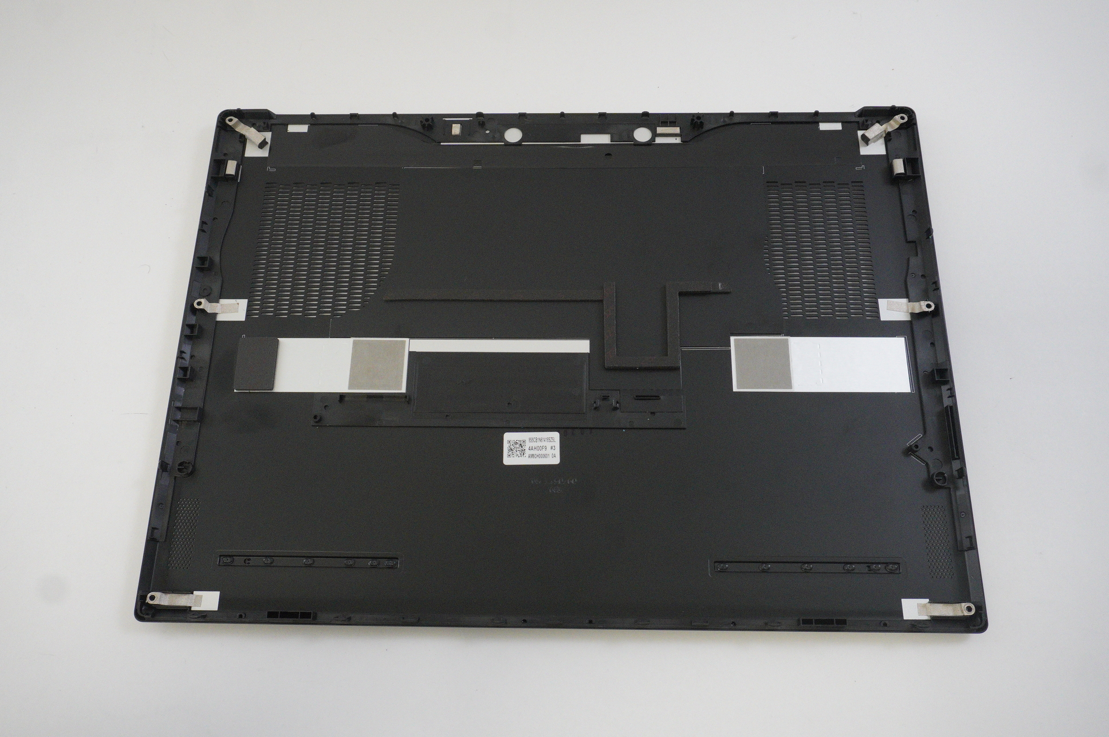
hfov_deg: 62.0
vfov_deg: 43.5
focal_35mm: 30
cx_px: 554
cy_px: 368
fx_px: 923
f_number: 6.3
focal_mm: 20
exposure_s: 1/160
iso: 3200
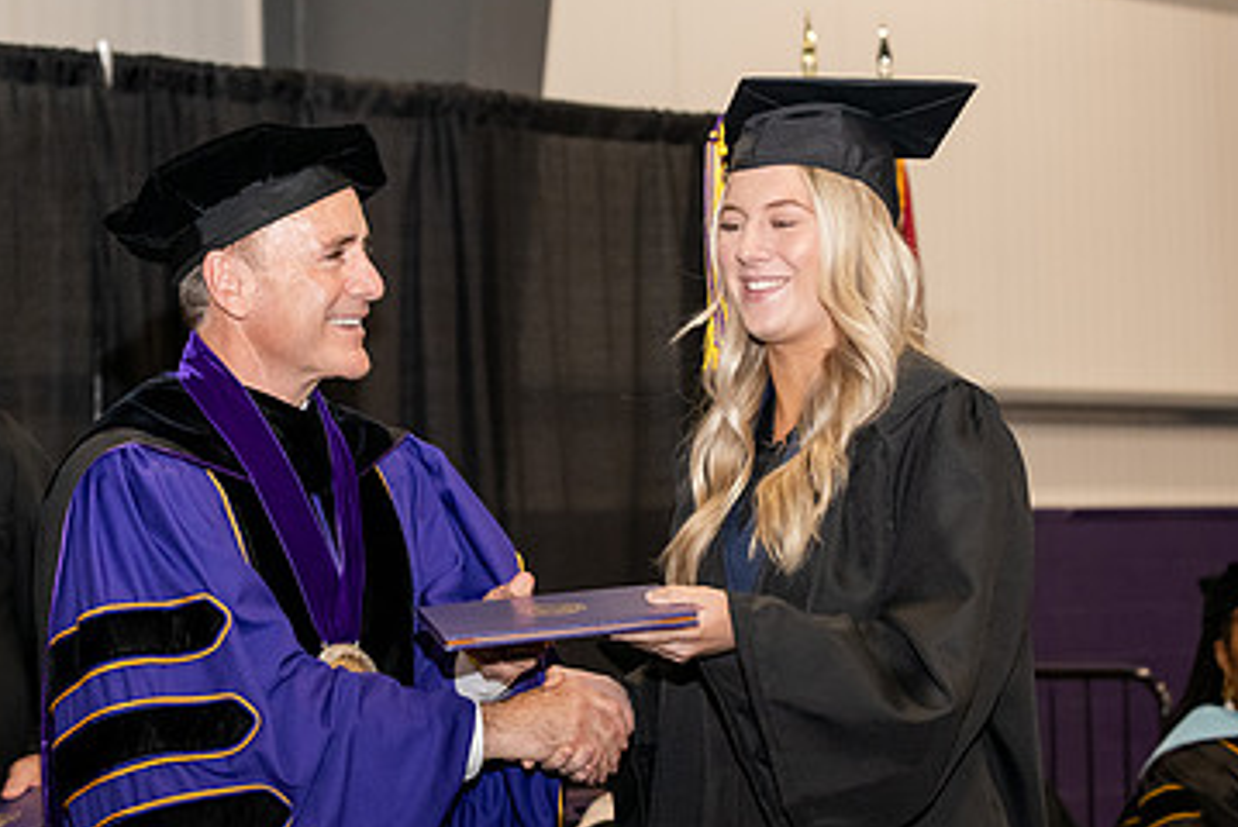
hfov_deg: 18.1
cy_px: 481
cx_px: 490
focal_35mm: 113
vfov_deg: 12.1
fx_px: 3889
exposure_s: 1/200
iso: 2000
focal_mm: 70
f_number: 5
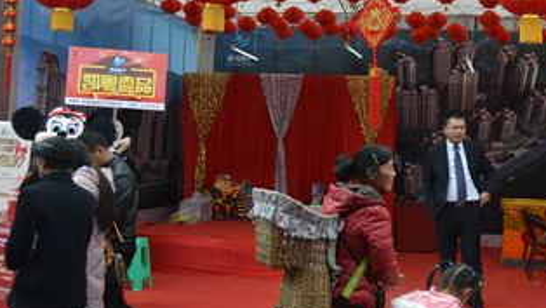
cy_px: 93
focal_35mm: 55
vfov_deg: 21.7
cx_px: 423
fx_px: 797
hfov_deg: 36.7
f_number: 5.6
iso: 100
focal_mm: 22
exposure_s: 1/125
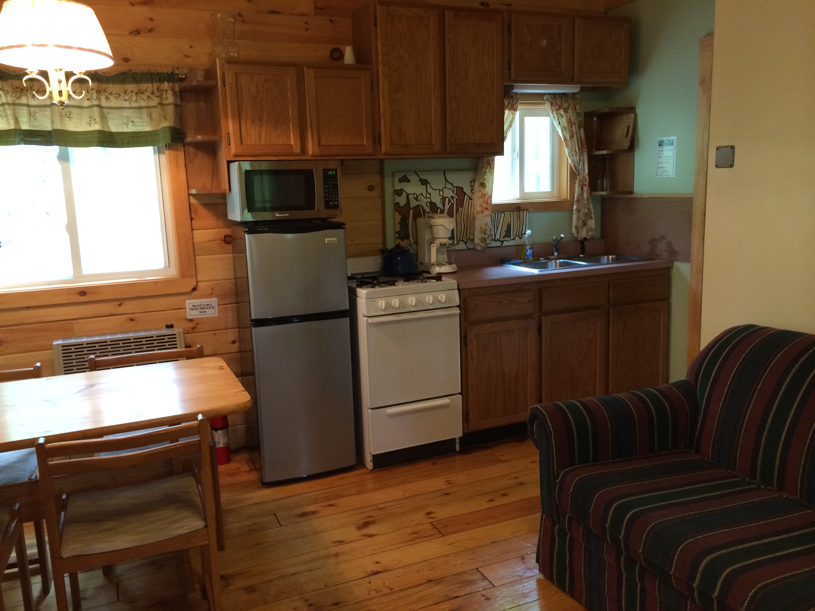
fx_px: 706
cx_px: 408
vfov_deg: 46.8
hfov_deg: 60.0
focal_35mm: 30
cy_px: 306
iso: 200
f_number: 2.2
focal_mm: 4.12
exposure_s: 1/30
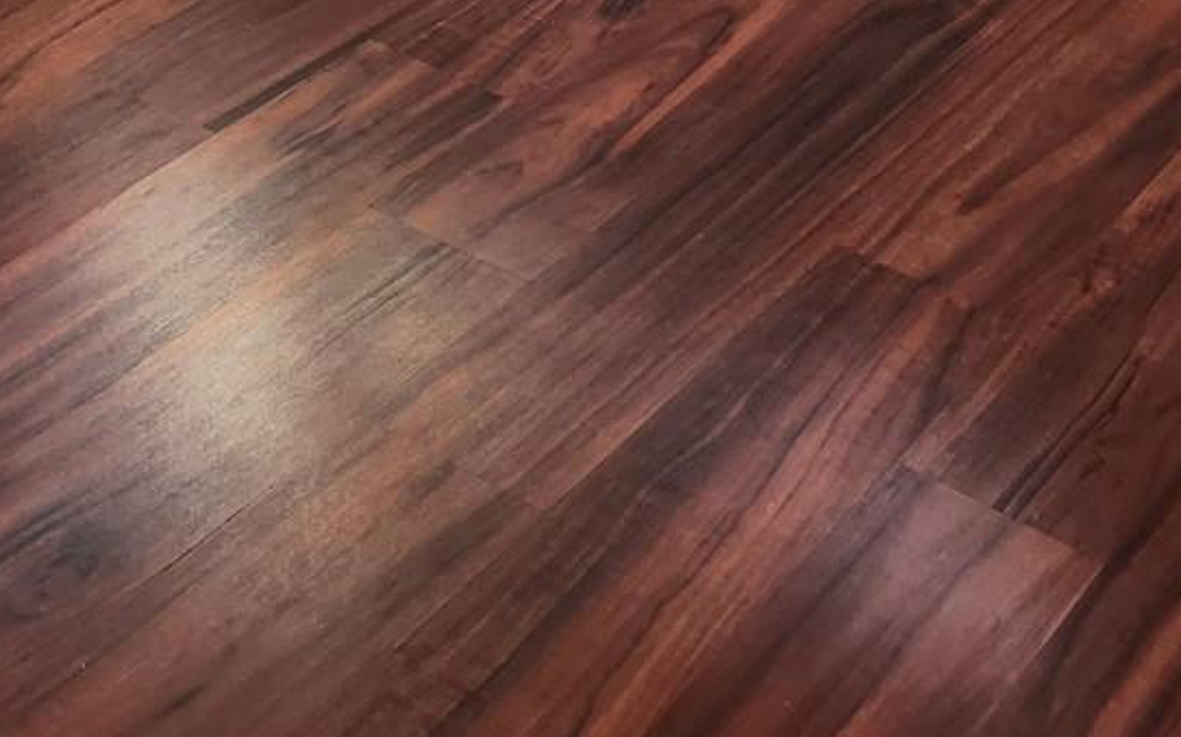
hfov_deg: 26.8
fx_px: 2413
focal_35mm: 75
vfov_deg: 15.4
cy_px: -520
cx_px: 990
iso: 100
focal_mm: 5
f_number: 1.8
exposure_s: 1/180
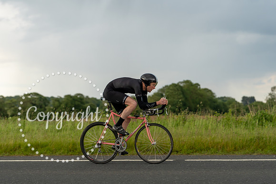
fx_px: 819
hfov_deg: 19.1
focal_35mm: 107
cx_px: 114
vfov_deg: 12.8
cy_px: 103
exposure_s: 1/500
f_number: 3.2
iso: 250
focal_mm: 88
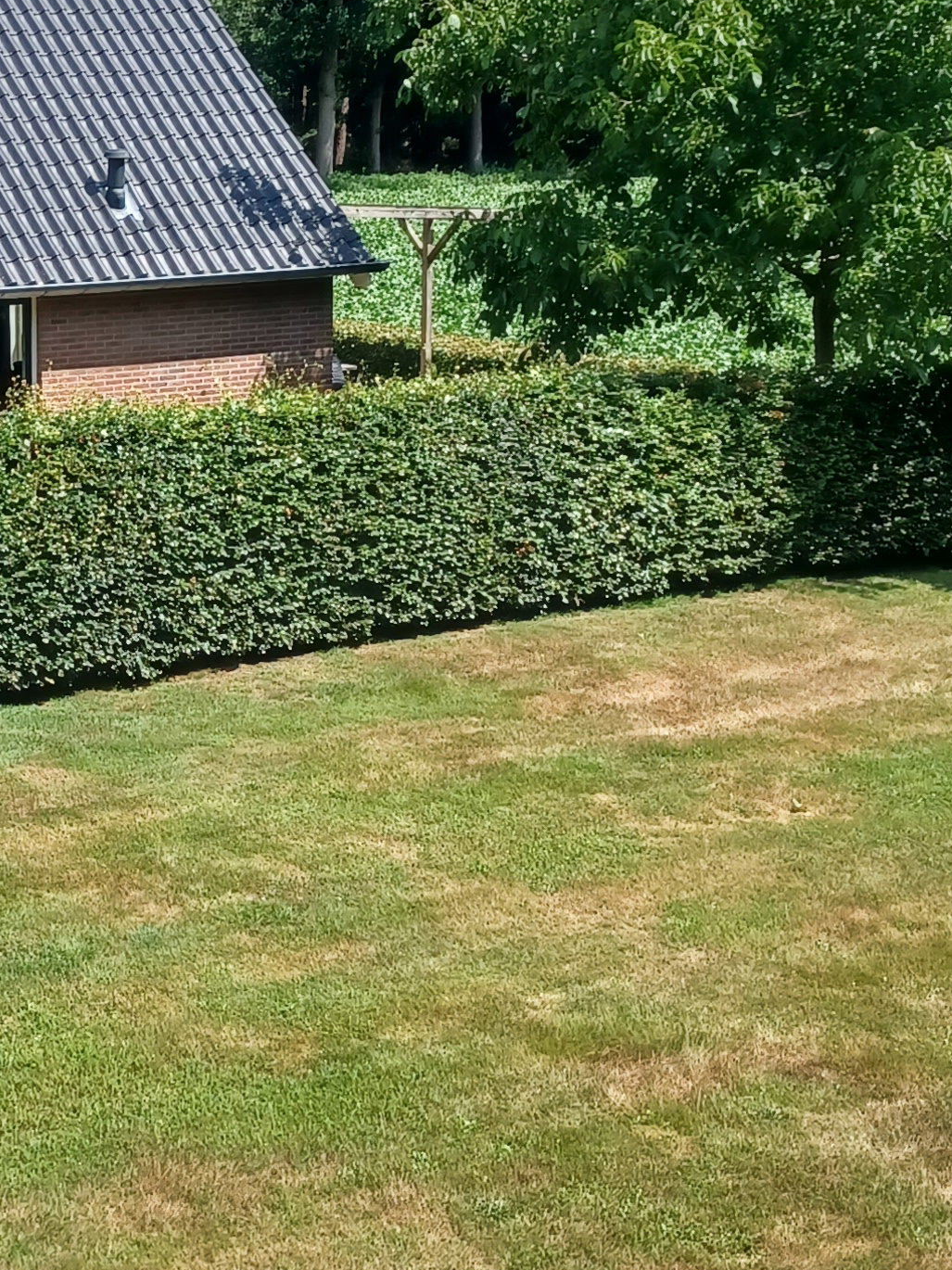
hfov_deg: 18.8
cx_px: -256
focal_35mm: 73
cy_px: 446
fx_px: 2678
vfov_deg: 26.6
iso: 32
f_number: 1.8
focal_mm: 4.6
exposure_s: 1/395
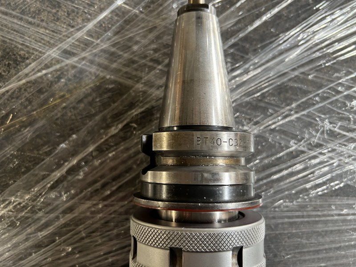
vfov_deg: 53.1
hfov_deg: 67.3
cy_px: 134
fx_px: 267
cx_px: 178
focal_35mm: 26
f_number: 1.5
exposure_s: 1/60
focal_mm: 5.7
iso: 200
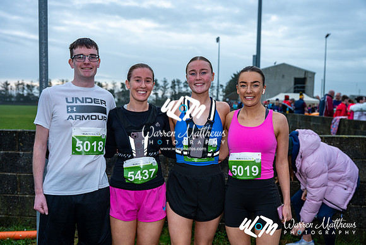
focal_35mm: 35
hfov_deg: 54.4
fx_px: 356
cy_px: 122
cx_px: 183
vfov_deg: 37.9
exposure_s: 1/320
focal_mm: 35
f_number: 4
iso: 100
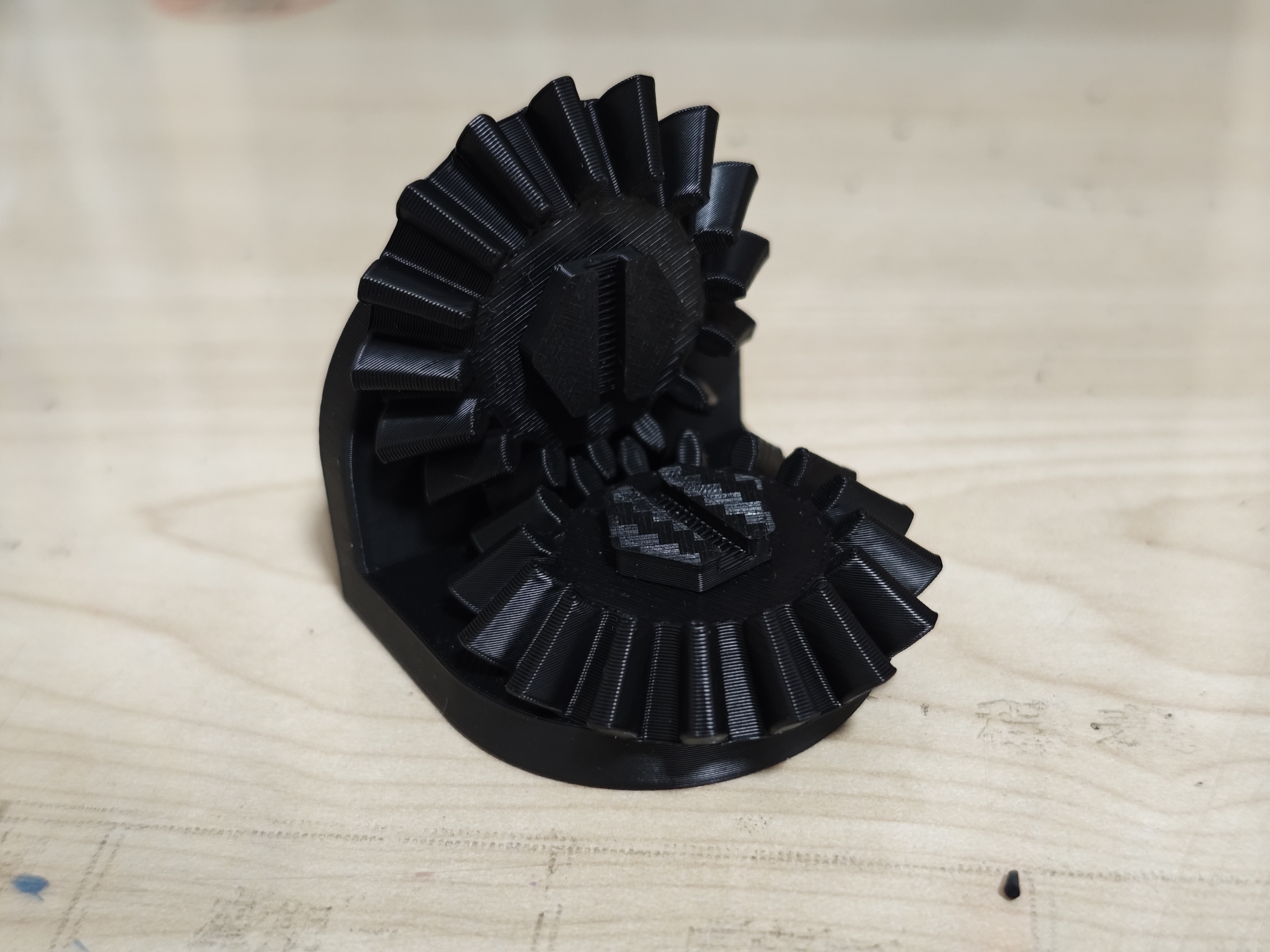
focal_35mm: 46
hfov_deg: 41.2
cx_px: 635
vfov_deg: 31.5
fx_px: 1688
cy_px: 476
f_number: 1.42
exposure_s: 1/45.8
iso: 800
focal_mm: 6.68
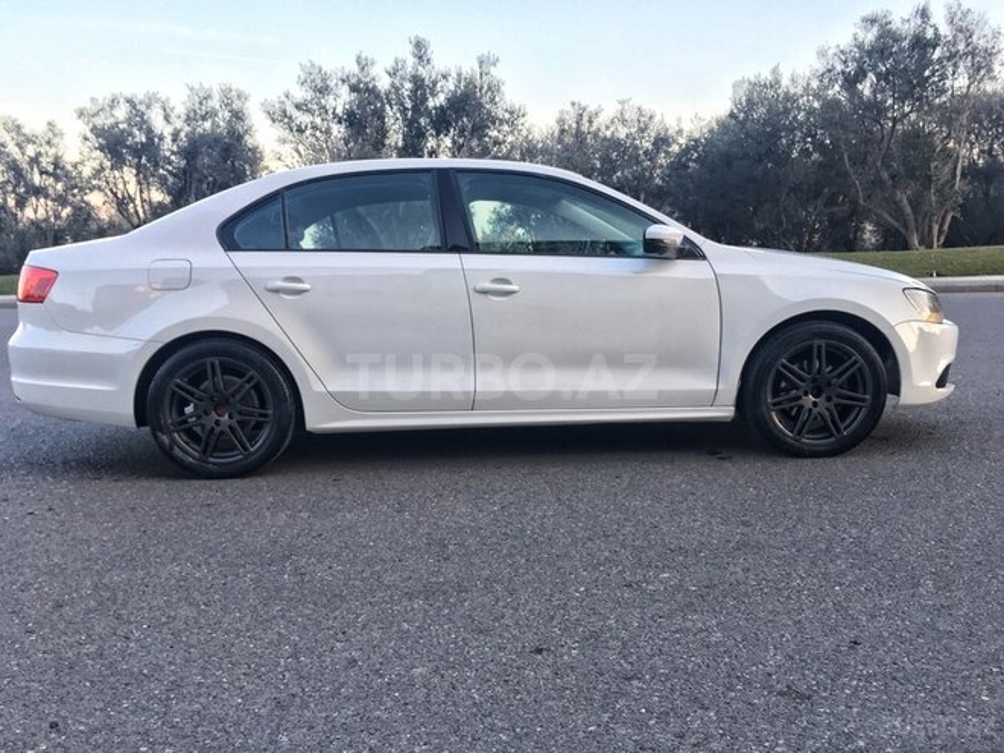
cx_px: 502
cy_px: 376
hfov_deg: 61.7
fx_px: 841
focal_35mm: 29
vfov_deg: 48.2
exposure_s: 1/100
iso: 32
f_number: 2.2
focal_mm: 4.15
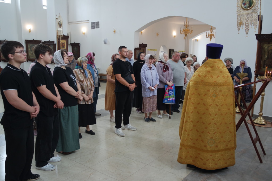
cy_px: 90
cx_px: 136
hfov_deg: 61.9
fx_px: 227
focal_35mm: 30
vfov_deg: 43.6
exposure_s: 1/40
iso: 400
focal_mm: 20
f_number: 3.5
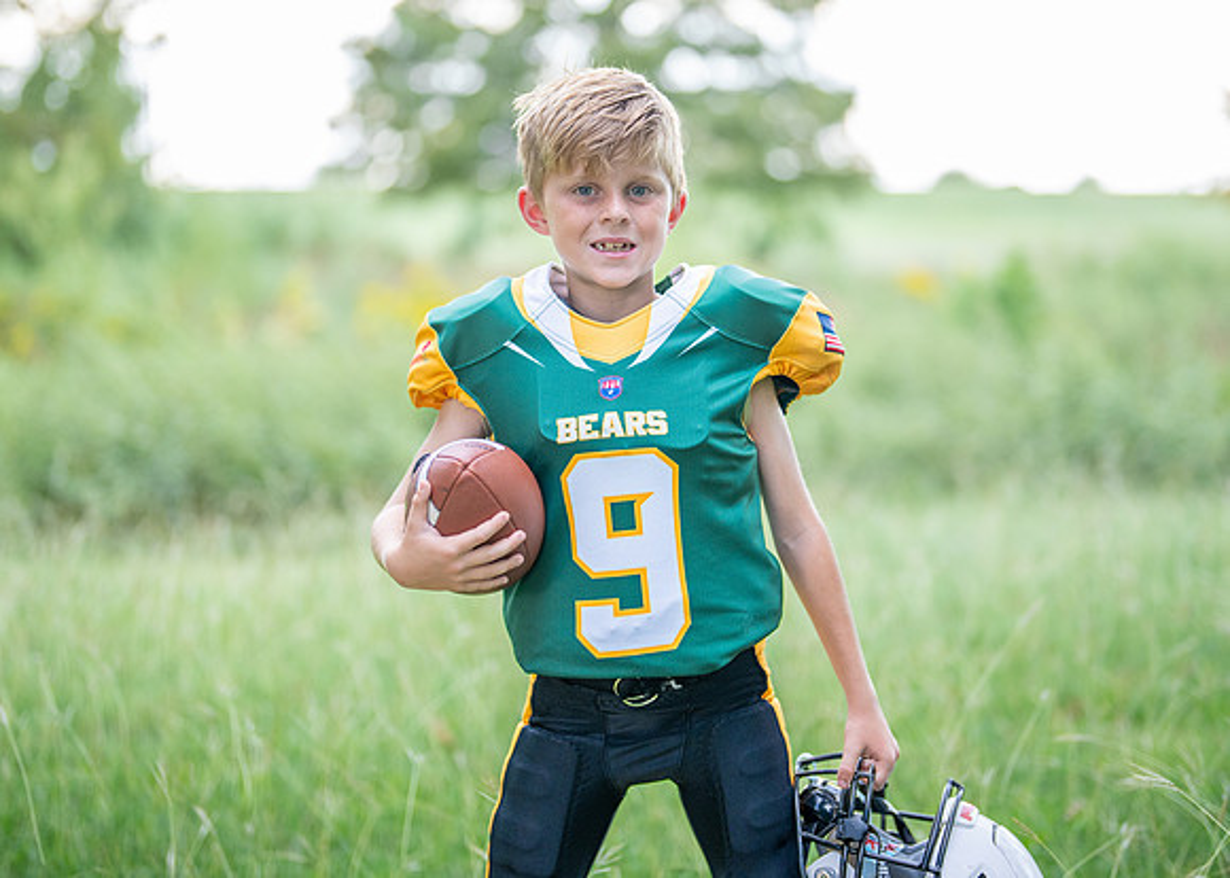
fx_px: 2216
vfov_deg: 22.4
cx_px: 644
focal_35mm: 63
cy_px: 372
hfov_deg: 31.0
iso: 320
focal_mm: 50
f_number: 1.2
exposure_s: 1/1250
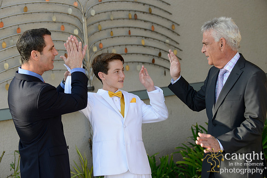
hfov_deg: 28.8
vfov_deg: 19.5
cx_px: 134
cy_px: 89
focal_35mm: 70
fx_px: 519
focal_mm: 70
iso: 250
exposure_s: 1/320
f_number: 4
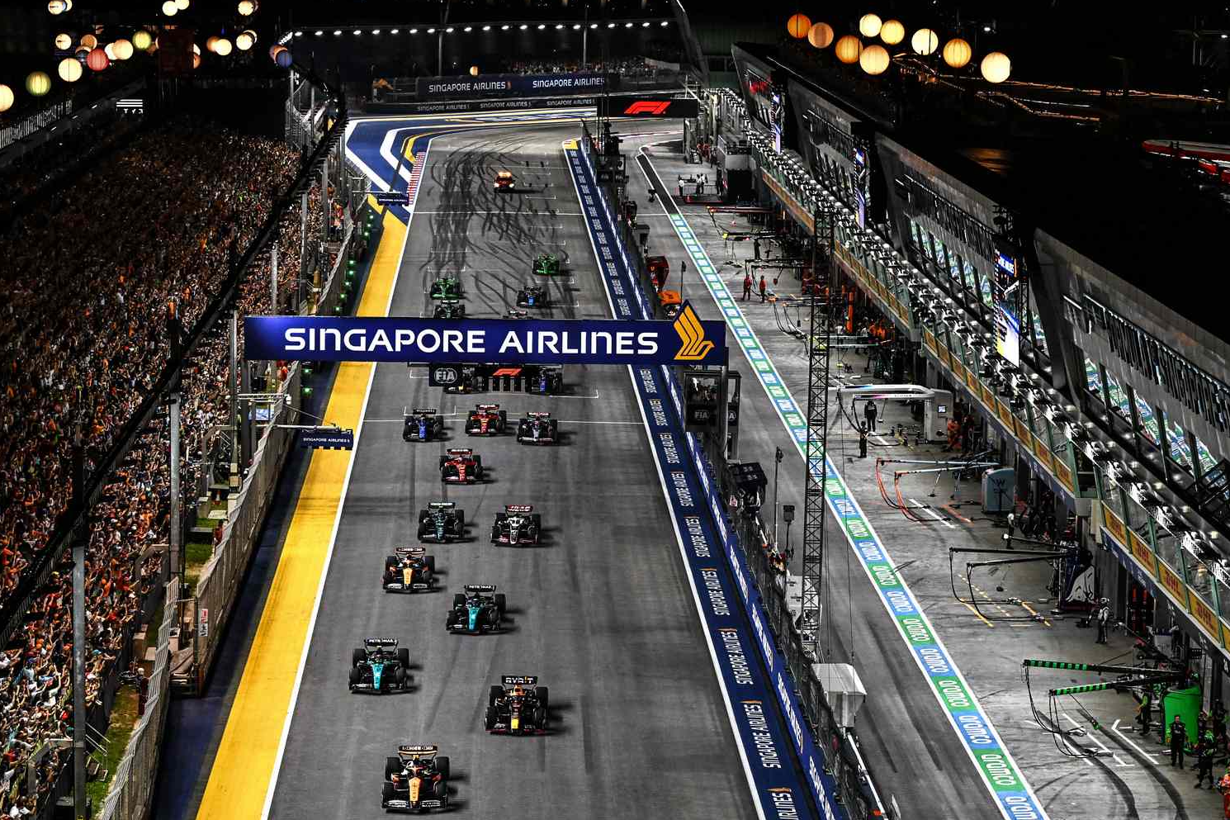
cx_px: 631
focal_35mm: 116
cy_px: 452
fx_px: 3963
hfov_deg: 17.6
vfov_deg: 11.8
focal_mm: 90
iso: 2000
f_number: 4
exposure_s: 1/1250
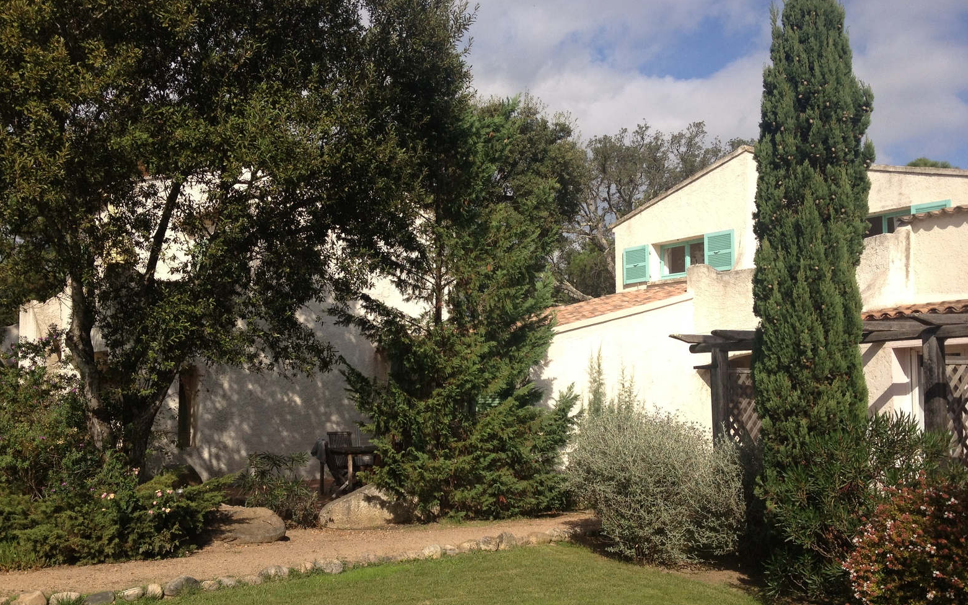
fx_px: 1002
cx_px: 473
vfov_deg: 33.5
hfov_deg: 51.5
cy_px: 346
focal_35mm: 38
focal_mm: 4.28
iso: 64
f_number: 2.4
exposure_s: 1/1842
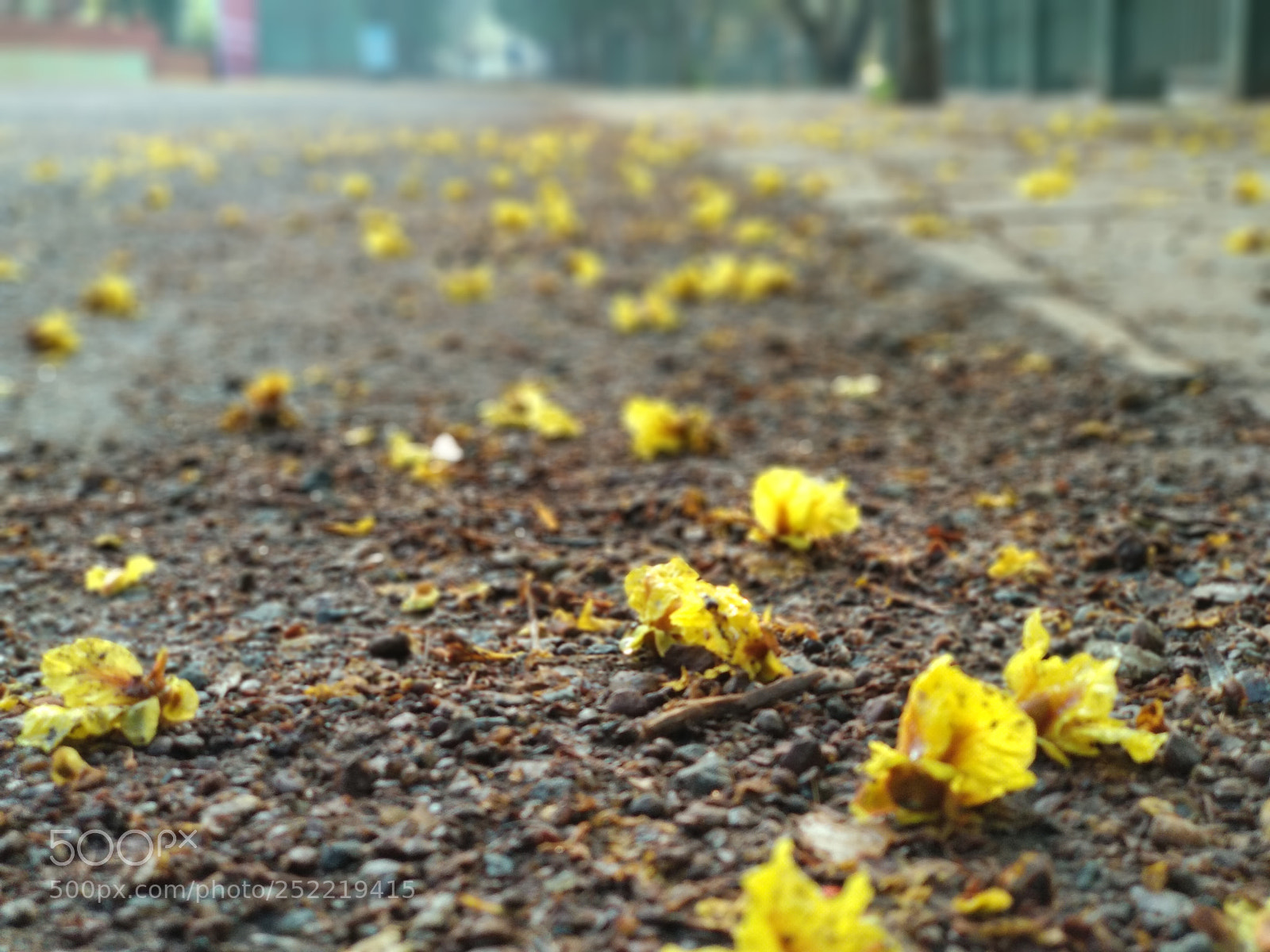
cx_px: 635
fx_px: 1908
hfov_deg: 36.8
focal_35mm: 52
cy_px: 476
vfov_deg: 28.0
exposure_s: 1/100
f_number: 2.6
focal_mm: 5.99
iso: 250
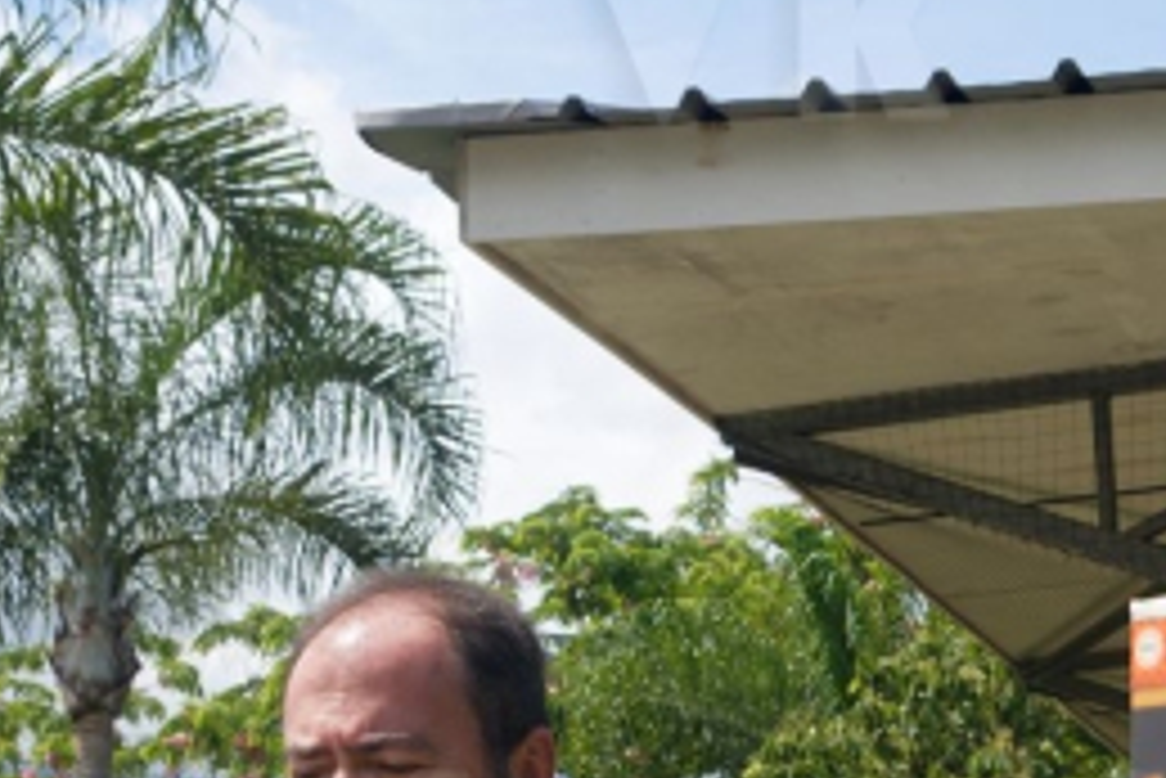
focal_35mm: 111
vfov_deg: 12.0
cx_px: 770
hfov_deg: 18.4
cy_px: 1023
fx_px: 3597
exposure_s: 1/640
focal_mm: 24
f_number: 8
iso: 125
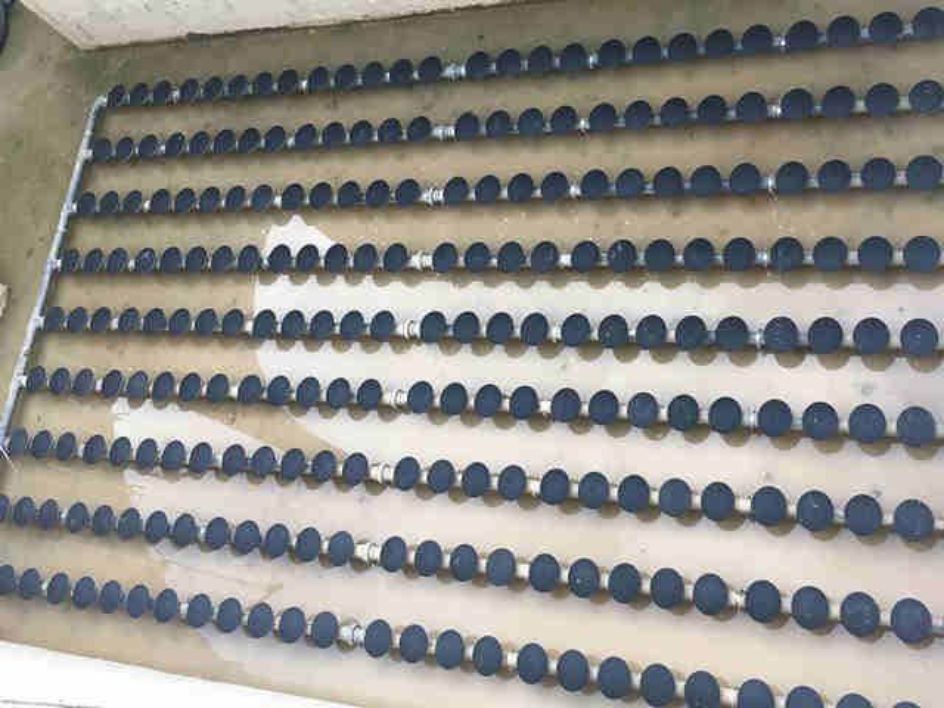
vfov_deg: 48.2
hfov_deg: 61.7
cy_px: 354
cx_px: 472
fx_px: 791
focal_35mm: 29
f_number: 2.2
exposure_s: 1/240
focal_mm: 4.15
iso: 25
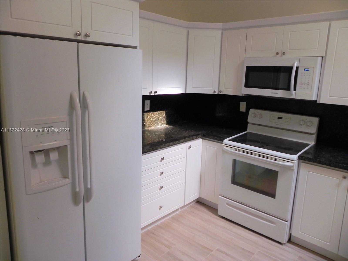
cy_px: 130
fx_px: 261
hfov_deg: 67.3
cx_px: 174
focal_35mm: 26
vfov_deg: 53.1
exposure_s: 1/30
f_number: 2.8
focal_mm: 4.6
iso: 217
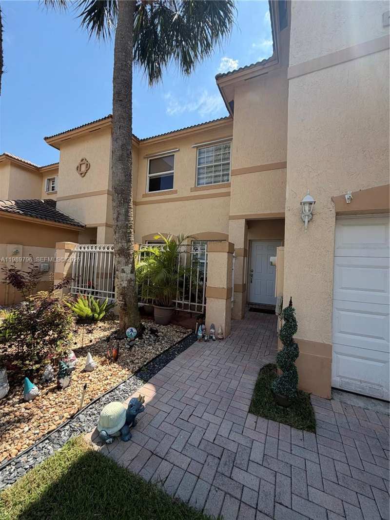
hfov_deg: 85.7
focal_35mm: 14
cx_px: 195
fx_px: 210
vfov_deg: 102.1
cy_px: 260
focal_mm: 2.22
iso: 40
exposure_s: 1/770
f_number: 2.2
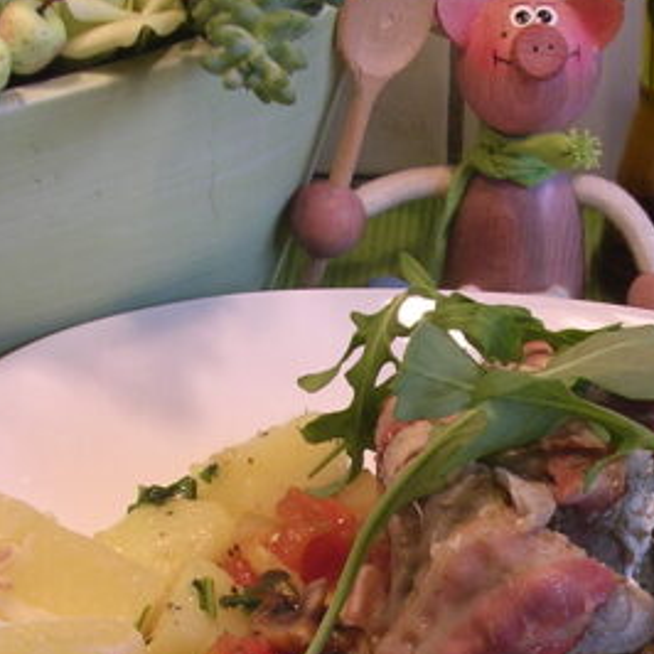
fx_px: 2073
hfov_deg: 17.8
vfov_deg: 17.7
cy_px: 553
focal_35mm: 97
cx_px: 487
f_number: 2.8
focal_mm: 5.8
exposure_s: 1/52
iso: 100
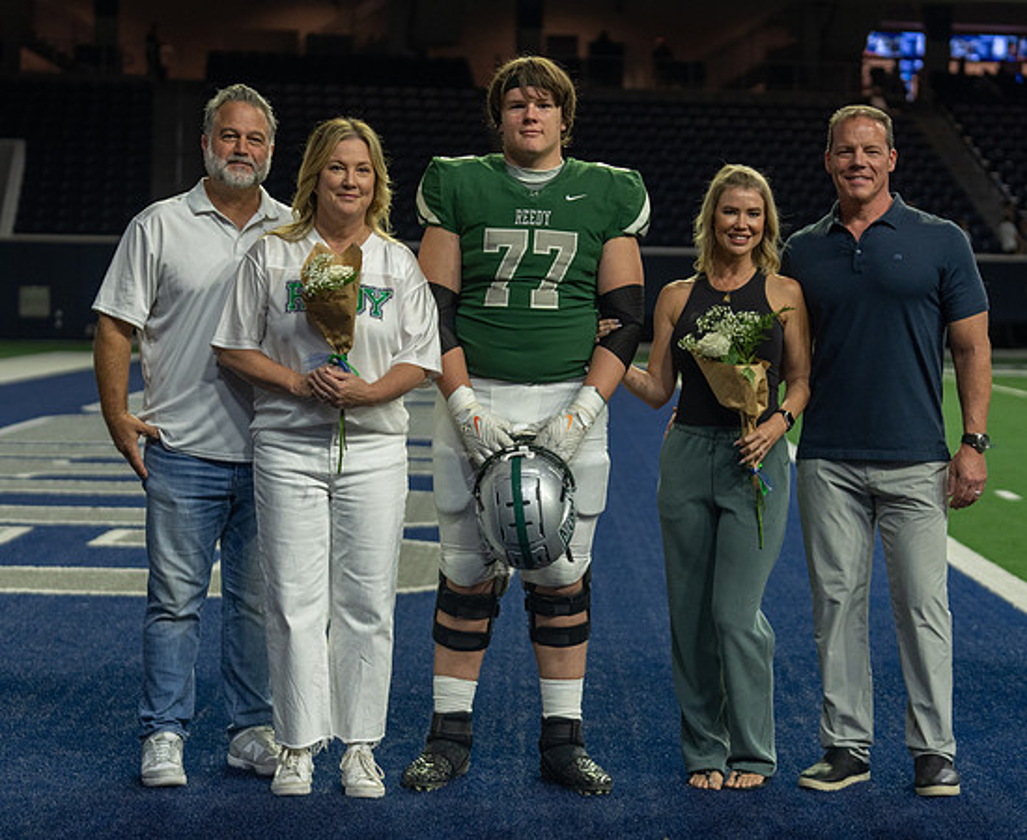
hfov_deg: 21.4
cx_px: 528
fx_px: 2721
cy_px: 403
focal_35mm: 89
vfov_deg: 17.6
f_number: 2.8
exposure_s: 1/320
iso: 1000
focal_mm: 70
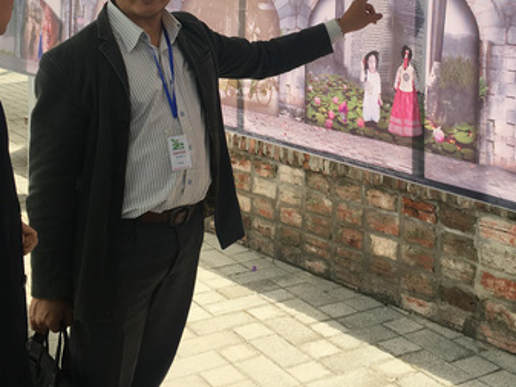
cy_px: 37
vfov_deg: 25.7
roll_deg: +1.9
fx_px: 820
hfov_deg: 34.8
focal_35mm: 55
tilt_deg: -2.9
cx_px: 302
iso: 25
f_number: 2.2
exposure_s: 1/785
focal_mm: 4.15
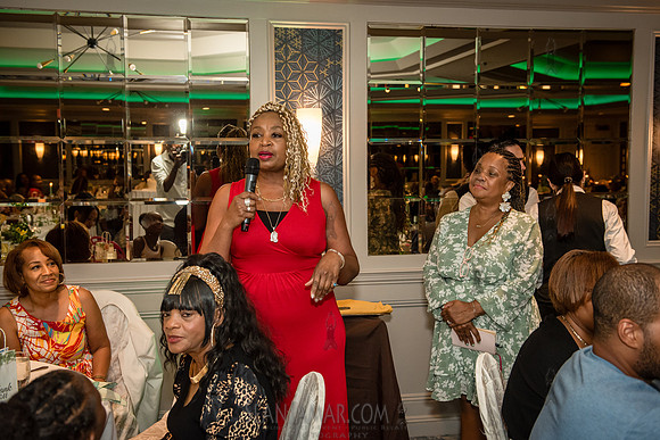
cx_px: 330
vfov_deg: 33.6
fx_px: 730
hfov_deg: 48.6
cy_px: 220
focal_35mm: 40
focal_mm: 38
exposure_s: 1/200
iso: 1600
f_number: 3.5
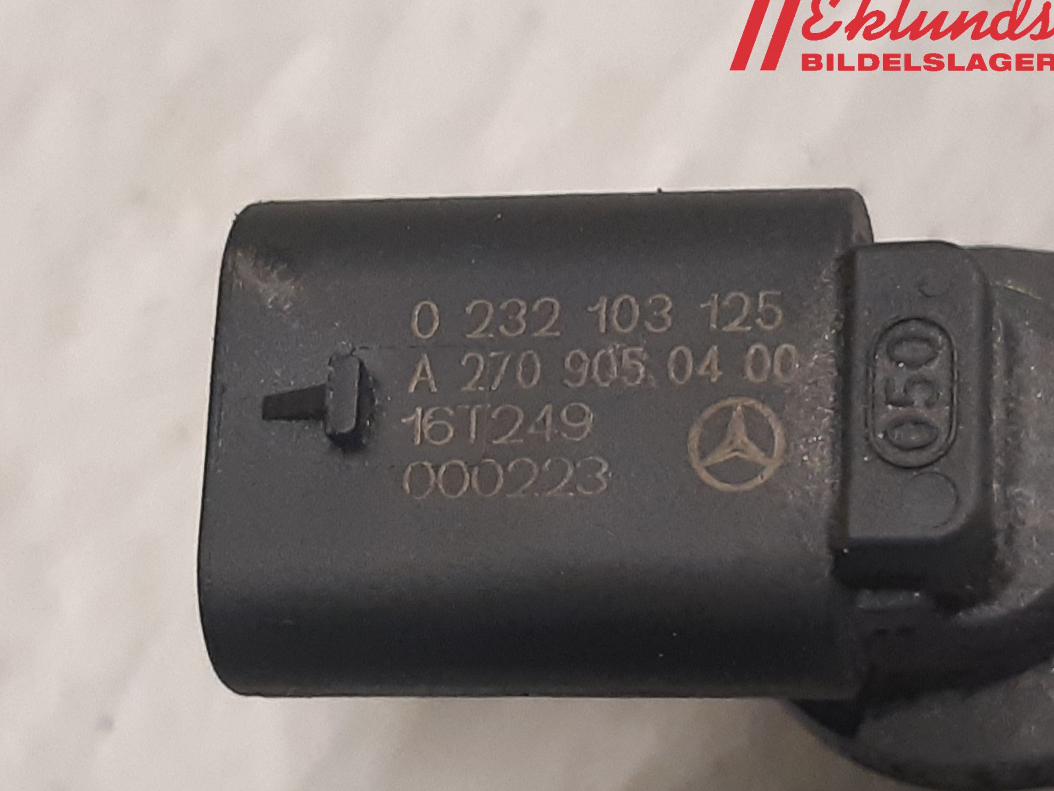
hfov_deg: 65.3
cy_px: 391
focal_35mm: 27
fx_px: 822
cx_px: 510
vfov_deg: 51.4
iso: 160
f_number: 1.7
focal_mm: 3.93
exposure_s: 1/50
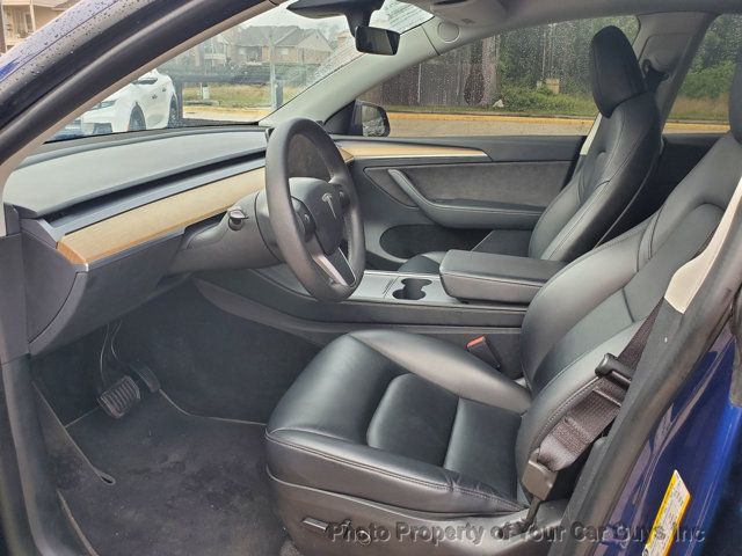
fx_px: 557
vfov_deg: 53.1
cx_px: 371
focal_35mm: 26
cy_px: 278
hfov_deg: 67.3
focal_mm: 4.3
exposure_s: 1/100
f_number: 2.4
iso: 125
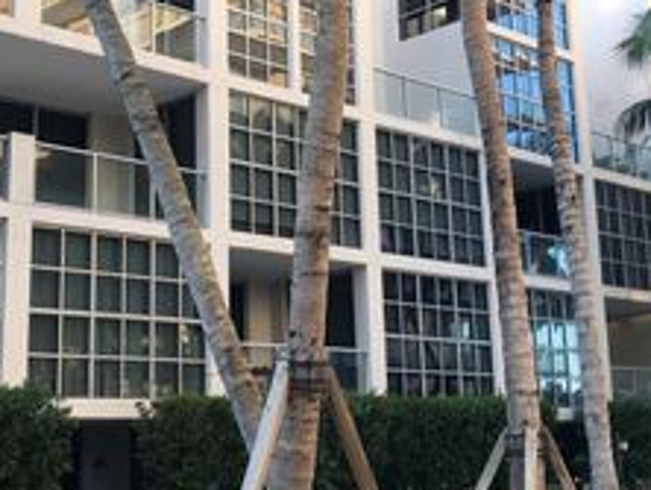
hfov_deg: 30.7
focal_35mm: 63
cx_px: 299
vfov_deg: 23.2
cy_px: 169
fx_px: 1186
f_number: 1.8
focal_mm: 3.99
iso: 25
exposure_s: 1/60
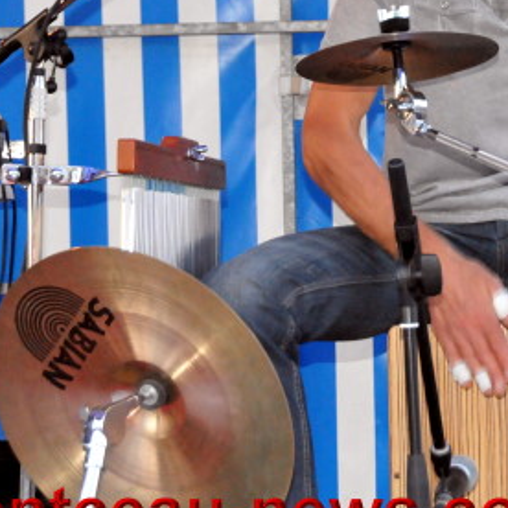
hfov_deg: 12.1
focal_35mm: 142
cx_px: 536
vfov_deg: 12.3
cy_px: 122
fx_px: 2358
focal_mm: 44
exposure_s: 1/80
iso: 3200
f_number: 7.1
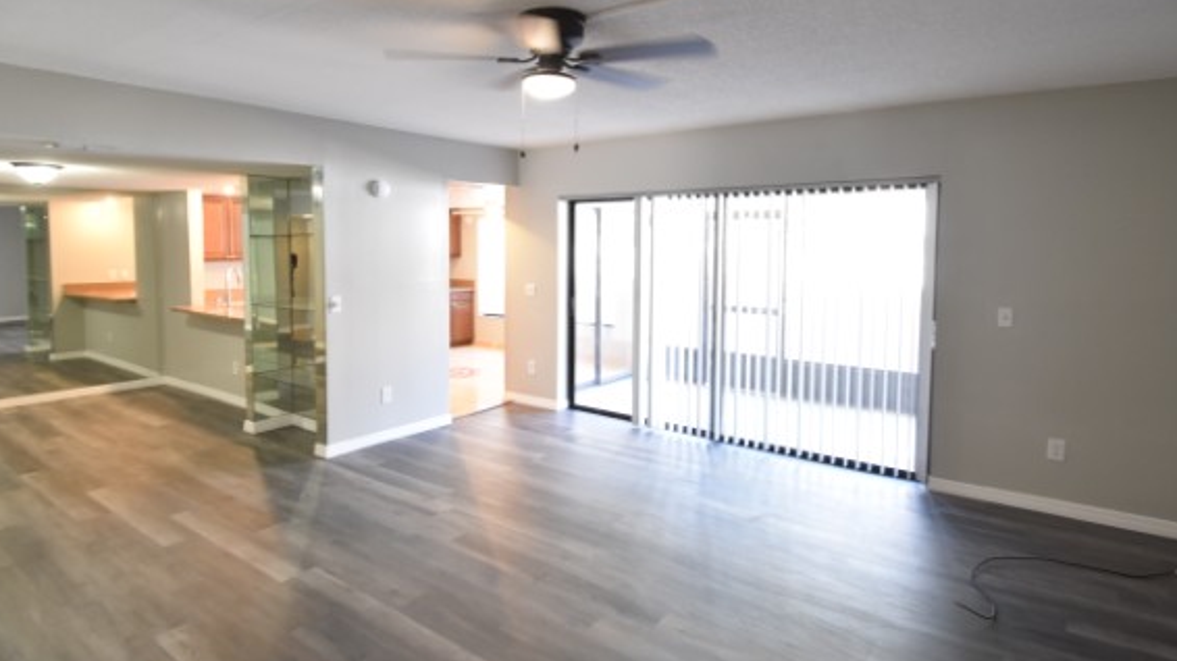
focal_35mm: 20
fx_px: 624
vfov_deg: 55.6
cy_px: 281
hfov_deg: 86.5
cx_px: 549
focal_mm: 10
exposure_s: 1/20
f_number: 3.5
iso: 800
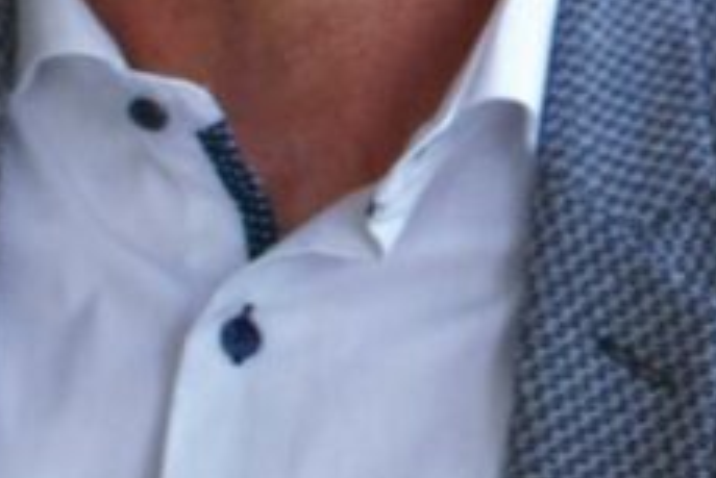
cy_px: -500
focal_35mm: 256
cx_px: 911
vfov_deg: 5.3
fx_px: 5093
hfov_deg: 7.9
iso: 100
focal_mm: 29
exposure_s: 1/160
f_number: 6.3
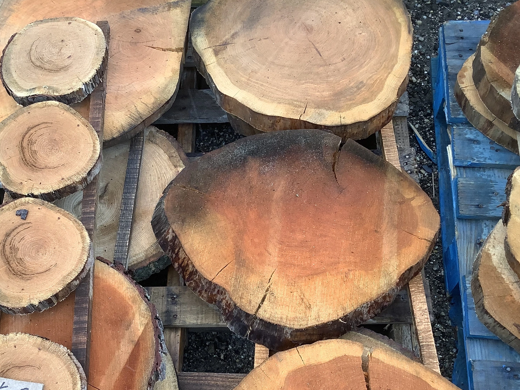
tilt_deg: -65.0
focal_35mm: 42
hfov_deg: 44.3
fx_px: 631
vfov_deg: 34.2
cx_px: 187
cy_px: 245
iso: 40
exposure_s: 1/120
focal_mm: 3.3
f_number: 2.4
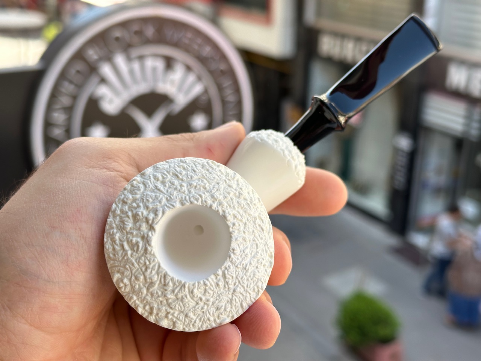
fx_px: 667
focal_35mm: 48
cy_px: 180
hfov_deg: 39.7
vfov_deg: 30.3
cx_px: 240
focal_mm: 6.86
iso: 64
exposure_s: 1/541
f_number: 1.78
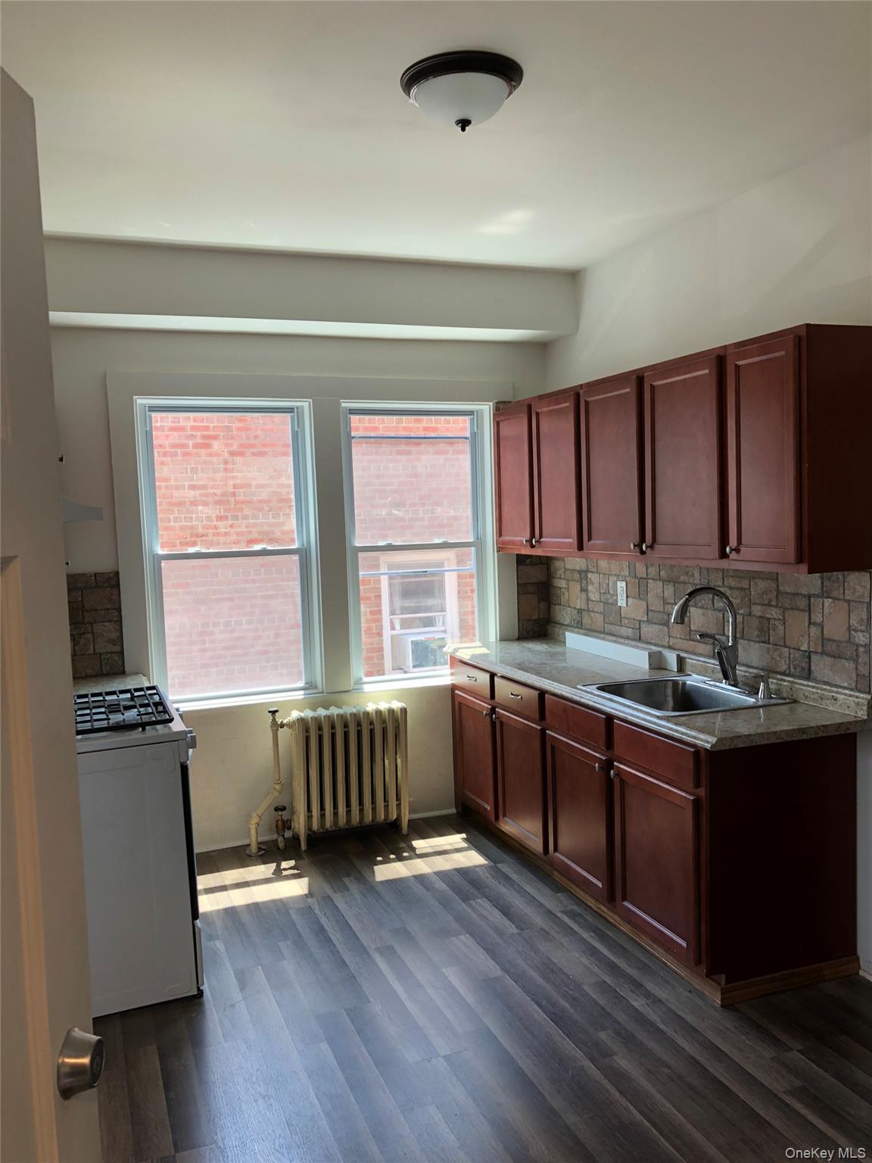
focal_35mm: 28
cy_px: 582
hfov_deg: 49.7
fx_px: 940
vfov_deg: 63.4
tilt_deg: -4.6
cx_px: 436
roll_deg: +1.9
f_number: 1.8
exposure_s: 1/120
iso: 50
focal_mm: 3.99
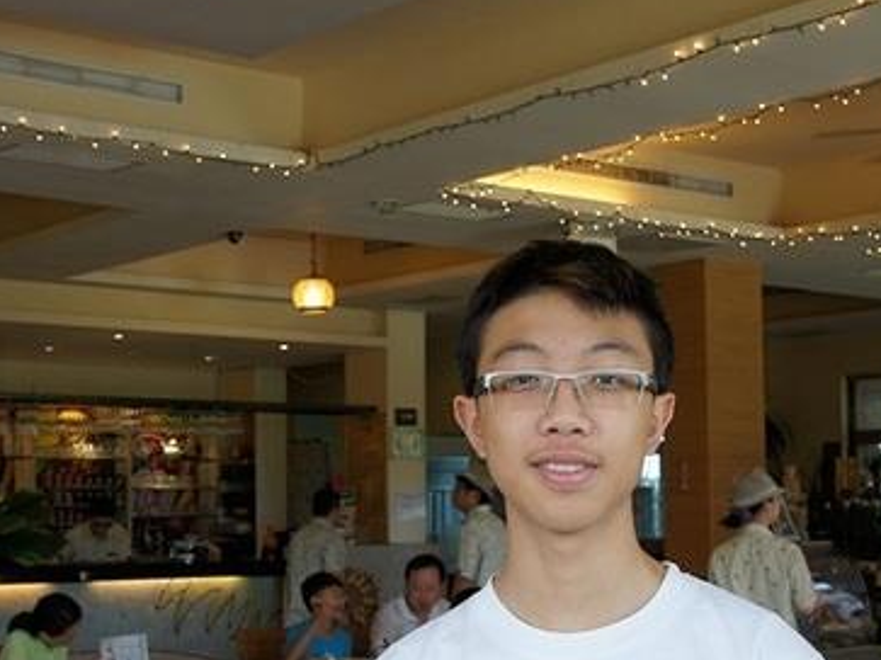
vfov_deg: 24.0
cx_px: 403
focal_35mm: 61
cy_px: 408
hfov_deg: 31.7
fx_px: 1552
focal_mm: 24
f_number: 5.6
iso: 200
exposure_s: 1/60
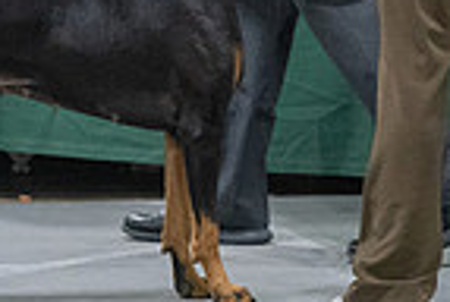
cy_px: -165
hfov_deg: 3.3
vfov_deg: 2.2
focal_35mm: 615
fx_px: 7703
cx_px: 116
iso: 6400
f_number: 2.8
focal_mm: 152
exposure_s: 1/320
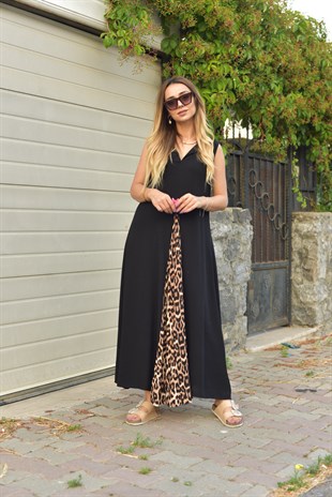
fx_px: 691
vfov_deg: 39.6
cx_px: 166
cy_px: 248
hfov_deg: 27.0
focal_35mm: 50
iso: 1000
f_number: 4
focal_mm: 50
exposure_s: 1/800
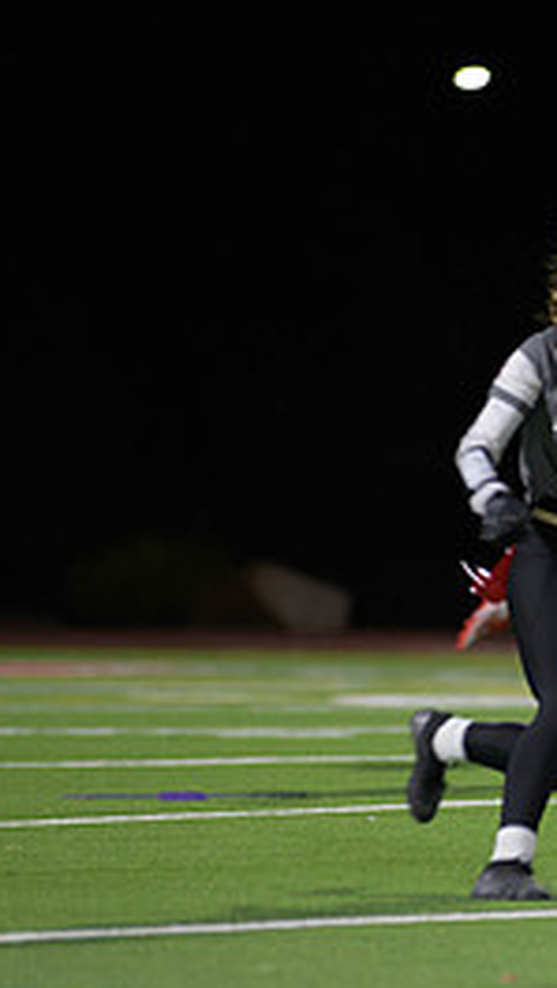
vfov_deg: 4.7
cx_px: 733
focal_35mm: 460
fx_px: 12047
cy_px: 627
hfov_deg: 2.6
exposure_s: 1/200
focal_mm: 200
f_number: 2.8
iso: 900
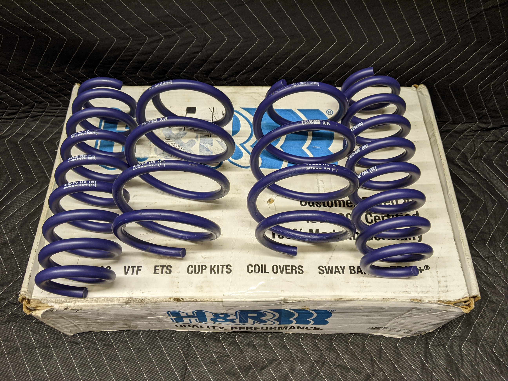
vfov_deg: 51.4
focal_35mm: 27
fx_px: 396
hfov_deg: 65.3
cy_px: 190
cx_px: 254
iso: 93
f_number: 1.8
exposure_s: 1/24
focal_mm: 4.44
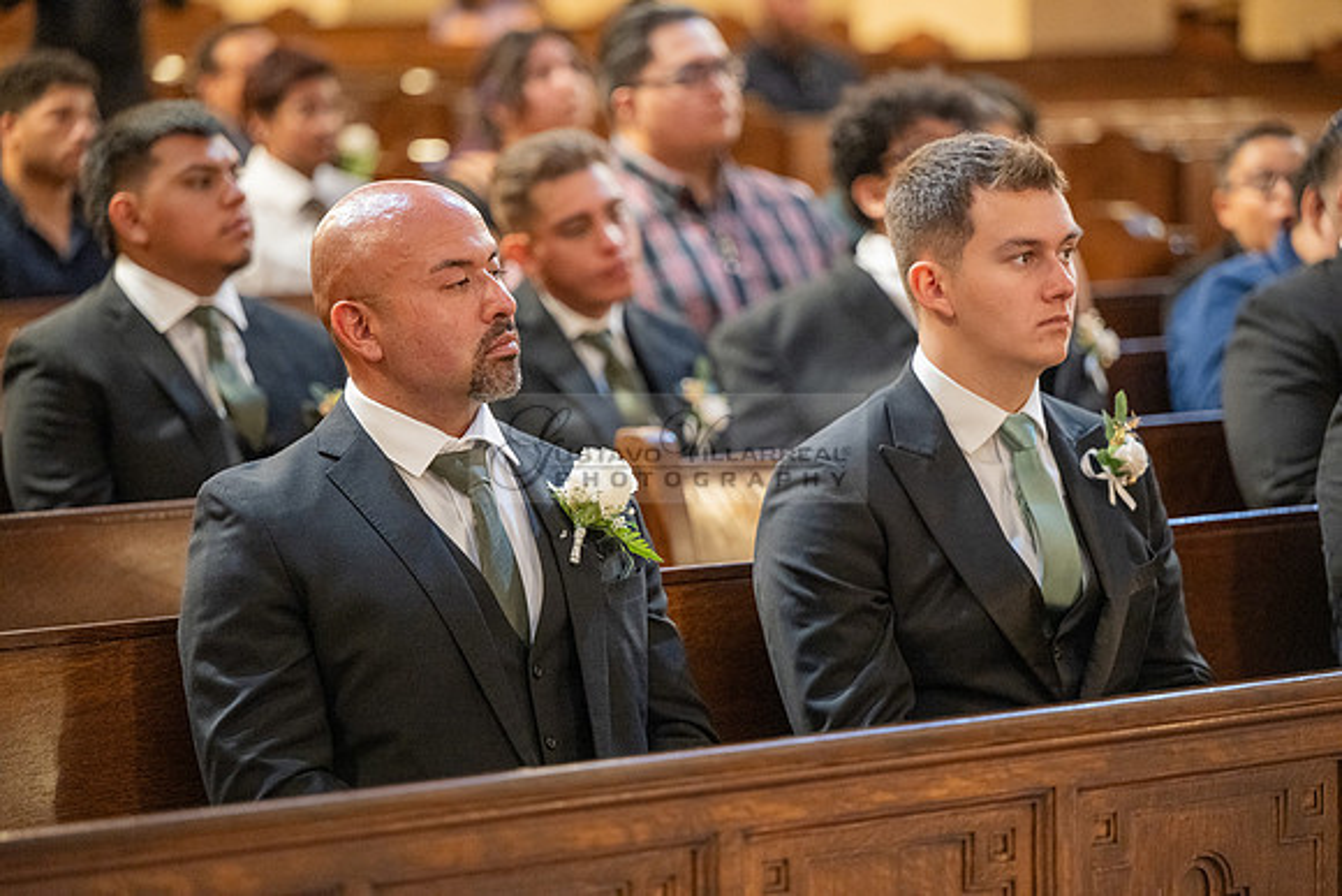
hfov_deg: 15.2
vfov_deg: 10.2
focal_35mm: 135
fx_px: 5033
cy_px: 448
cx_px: 671
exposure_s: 1/100
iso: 2000
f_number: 2.8
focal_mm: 135
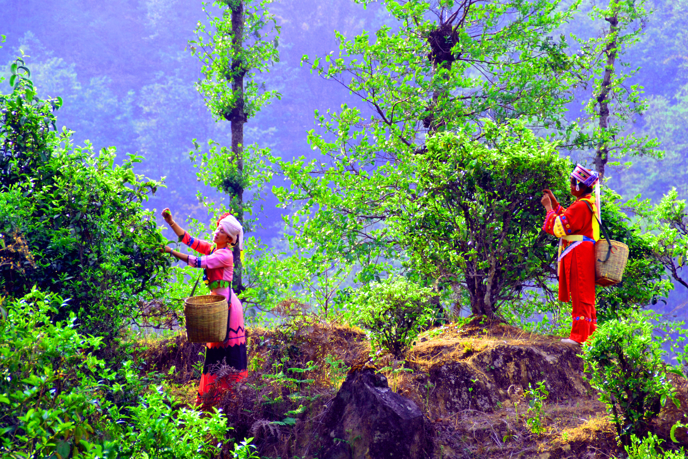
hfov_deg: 6.9
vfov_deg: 4.6
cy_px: 230
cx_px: 344
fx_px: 5733
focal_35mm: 300
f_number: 9
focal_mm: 200
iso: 400
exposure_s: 1/160
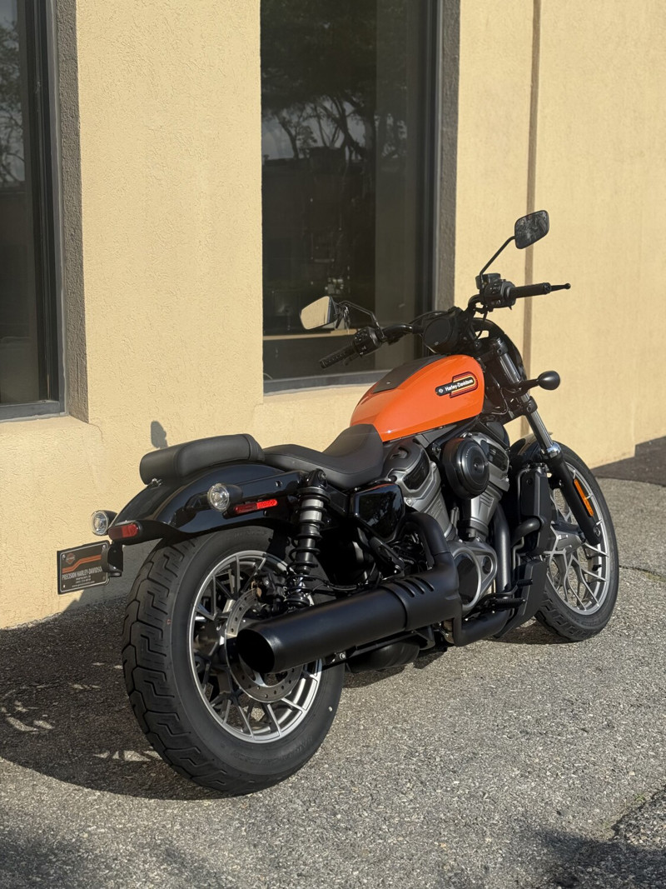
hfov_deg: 30.3
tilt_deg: -6.7
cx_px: 333
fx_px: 1232
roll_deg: -0.2
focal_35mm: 48
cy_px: 444
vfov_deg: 39.7
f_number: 1.78
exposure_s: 1/6024
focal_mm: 6.76
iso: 64
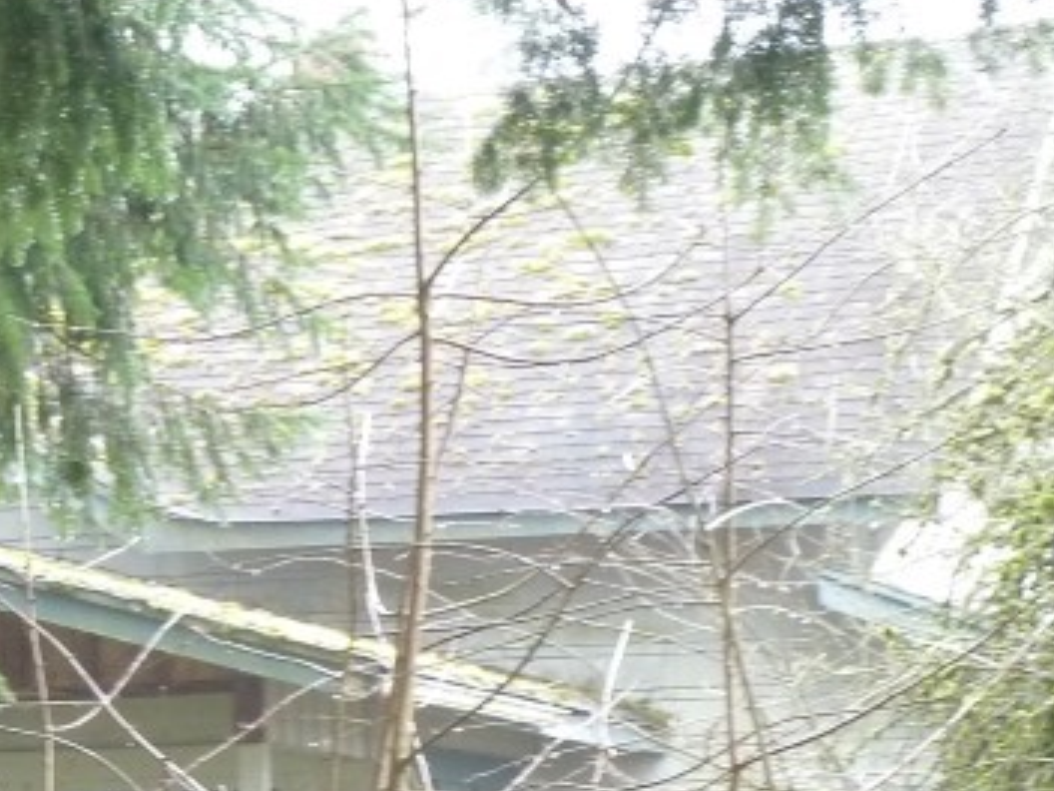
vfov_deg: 9.2
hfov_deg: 12.1
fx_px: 4872
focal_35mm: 160
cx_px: -228
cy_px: 962
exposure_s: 1/40
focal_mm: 9.1
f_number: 3.9
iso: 250
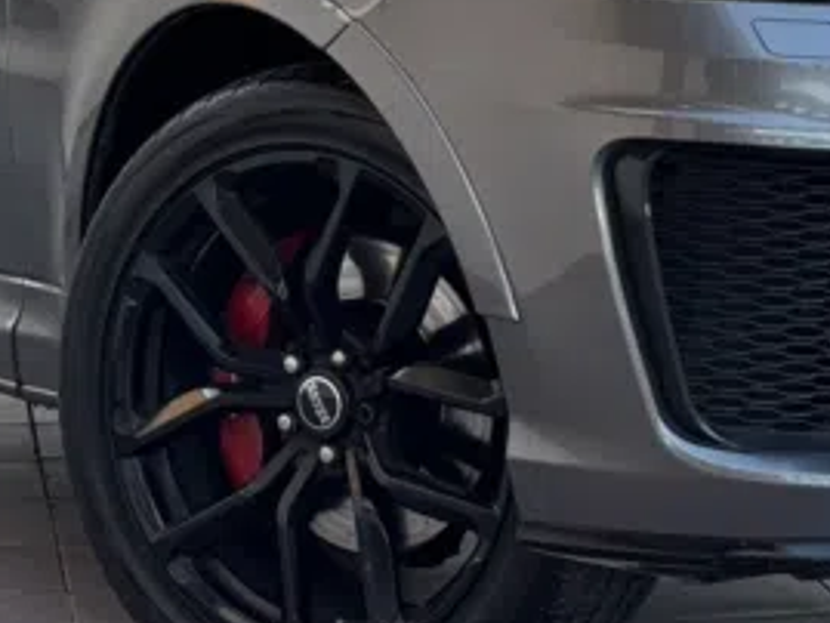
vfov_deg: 12.9
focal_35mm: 114
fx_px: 2735
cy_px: 28
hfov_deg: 17.2
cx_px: 515
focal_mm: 6.76
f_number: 1.78
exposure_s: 1/191
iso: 64
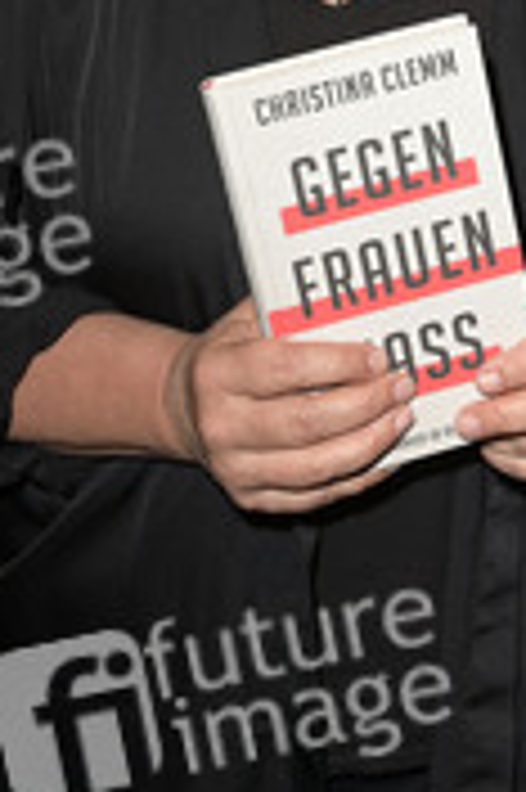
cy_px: 22
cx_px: 351
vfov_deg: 23.8
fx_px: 1801
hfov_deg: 16.6
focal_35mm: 82
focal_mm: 36
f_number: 5.6
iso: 800
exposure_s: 1/125
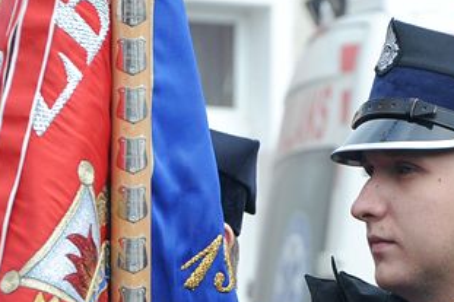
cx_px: 393
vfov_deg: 3.4
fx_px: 5067
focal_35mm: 402
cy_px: 310
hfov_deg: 5.1
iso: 800
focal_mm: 98
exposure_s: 1/500
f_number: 5.6
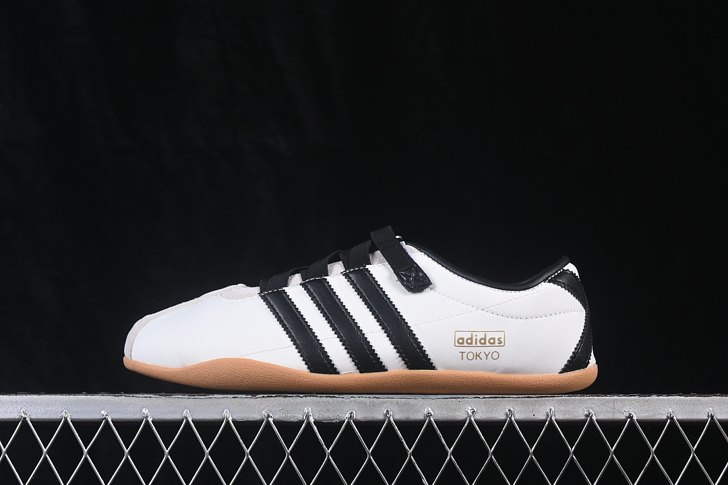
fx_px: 1517
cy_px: 242
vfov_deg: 18.2
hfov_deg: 27.0
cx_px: 364
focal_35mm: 75
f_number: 8
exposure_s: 1/80
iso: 160
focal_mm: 50
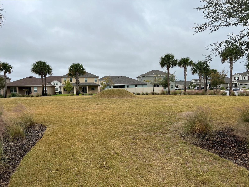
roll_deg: +2.1
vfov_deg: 53.1
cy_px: 94
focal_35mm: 26
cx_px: 124
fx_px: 187
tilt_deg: -2.9
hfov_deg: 67.3
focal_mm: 5.7
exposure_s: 1/4444
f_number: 1.5
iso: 50
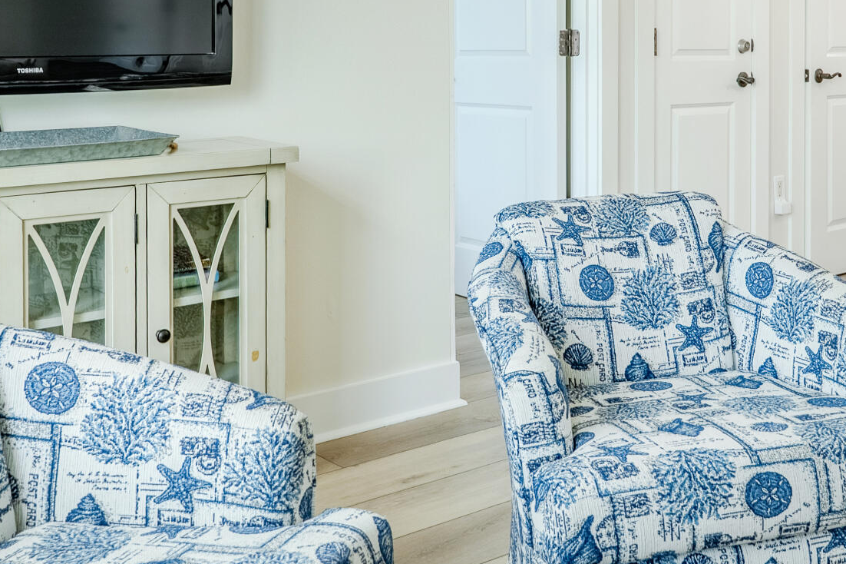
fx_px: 1183
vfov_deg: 26.5
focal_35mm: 50
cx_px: 544
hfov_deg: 39.0
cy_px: 151
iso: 200
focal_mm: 18.5
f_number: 6.3
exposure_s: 1/80
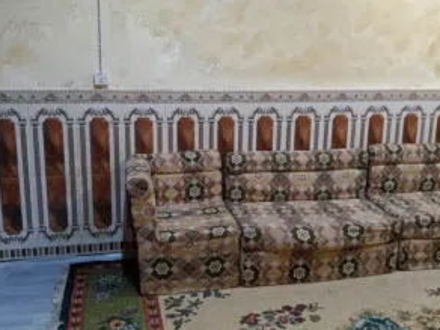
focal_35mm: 37
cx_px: 218
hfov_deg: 50.1
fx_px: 470
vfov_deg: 38.6
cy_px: 154
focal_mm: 4.09
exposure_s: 1/50
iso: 713
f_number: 1.6
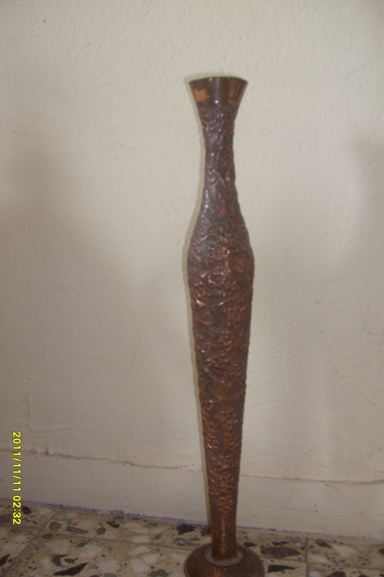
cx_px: 191
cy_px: 289
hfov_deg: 35.9
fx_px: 592
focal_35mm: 37
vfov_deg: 51.9
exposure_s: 1/45
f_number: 2.8
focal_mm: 5.8
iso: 100
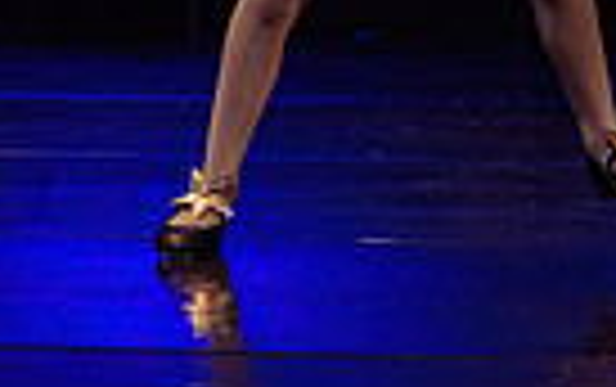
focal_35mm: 527
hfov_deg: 4.0
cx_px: -459
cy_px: -687
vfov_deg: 2.5
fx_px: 8858
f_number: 2.8
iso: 1600
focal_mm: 95
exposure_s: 1/250
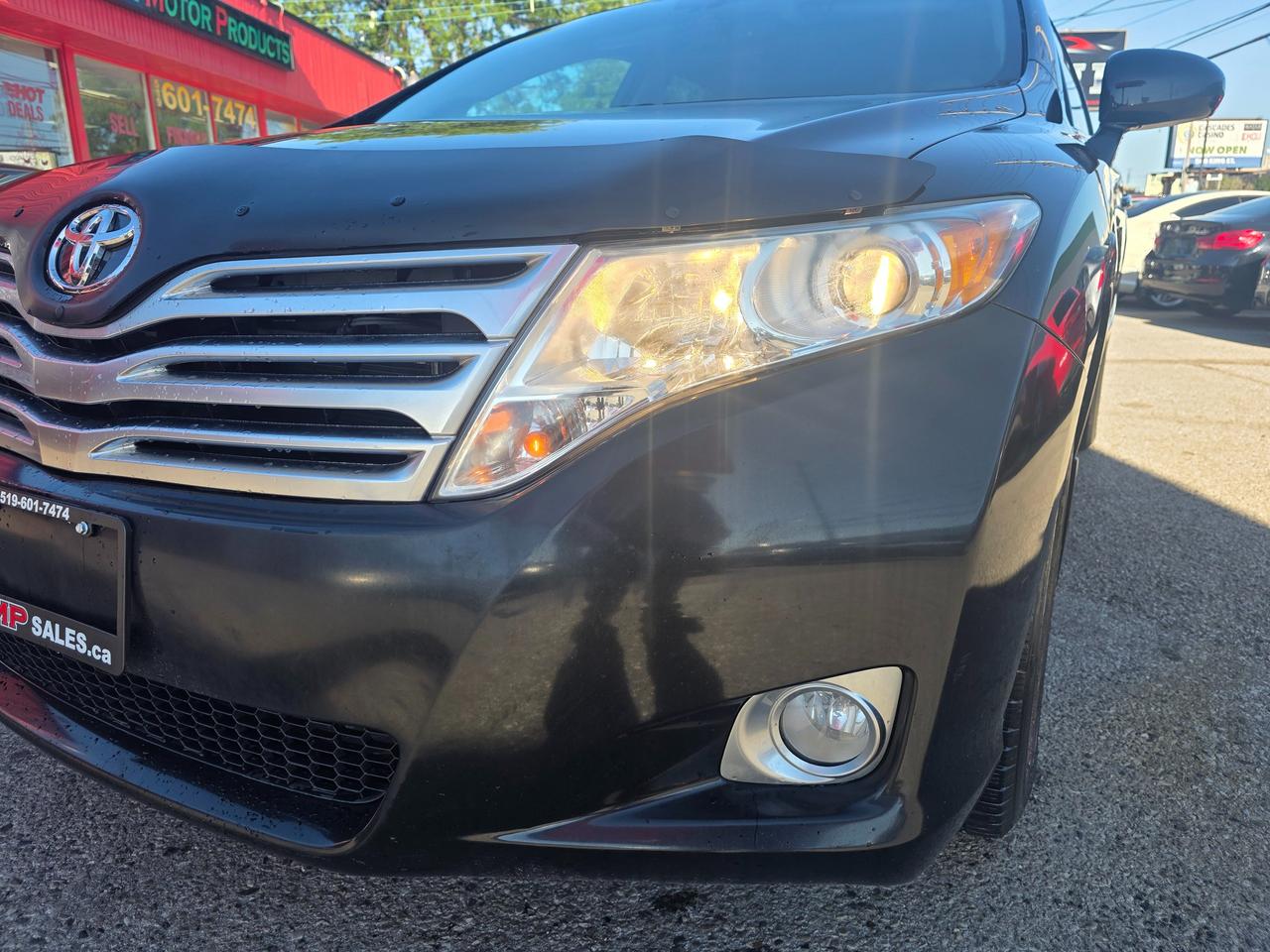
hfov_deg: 73.9
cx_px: 635
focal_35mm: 23
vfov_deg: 58.9
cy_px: 476
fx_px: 844
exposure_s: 1/2094
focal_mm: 6.3
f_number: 1.7
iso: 80
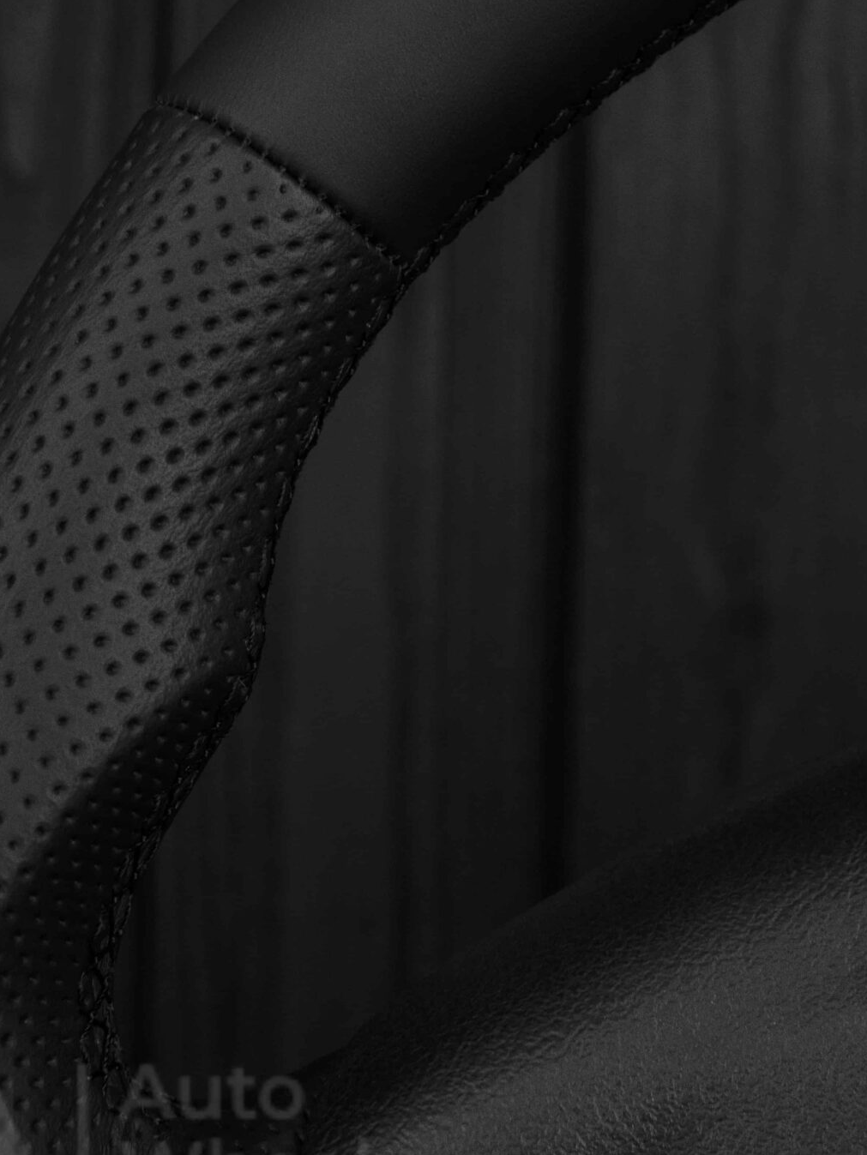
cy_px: 647
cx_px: 547
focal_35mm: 96
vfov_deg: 20.4
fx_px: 3202
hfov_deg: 15.4
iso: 500
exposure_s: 1/125
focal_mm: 35
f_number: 6.3
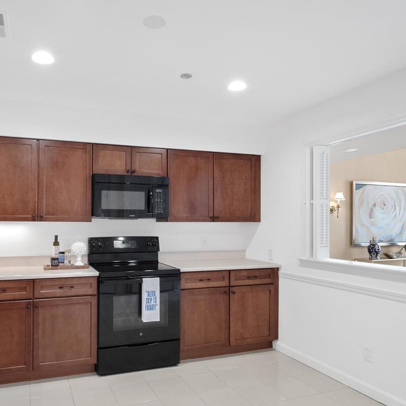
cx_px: 144
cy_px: 231
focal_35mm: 24
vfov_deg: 64.7
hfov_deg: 63.8
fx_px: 318
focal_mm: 8
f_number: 8
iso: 400
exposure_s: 1/5
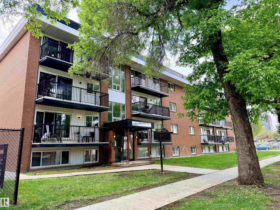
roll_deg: +2.1
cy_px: 105
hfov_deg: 71.6
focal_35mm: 24
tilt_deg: +14.7
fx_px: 194
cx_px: 140
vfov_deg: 56.8
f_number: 1.78
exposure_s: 1/931
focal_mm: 6.76
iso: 100
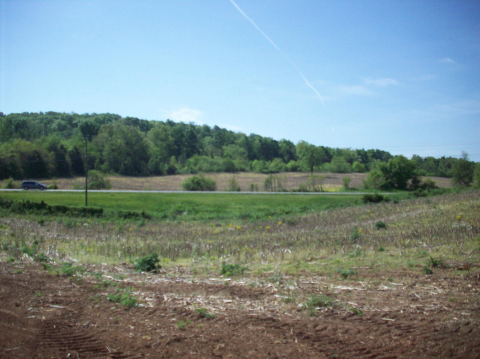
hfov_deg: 50.1
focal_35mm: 37
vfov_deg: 38.7
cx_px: 240
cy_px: 180
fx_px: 513
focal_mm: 6.2
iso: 80
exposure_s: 1/498
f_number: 5.6
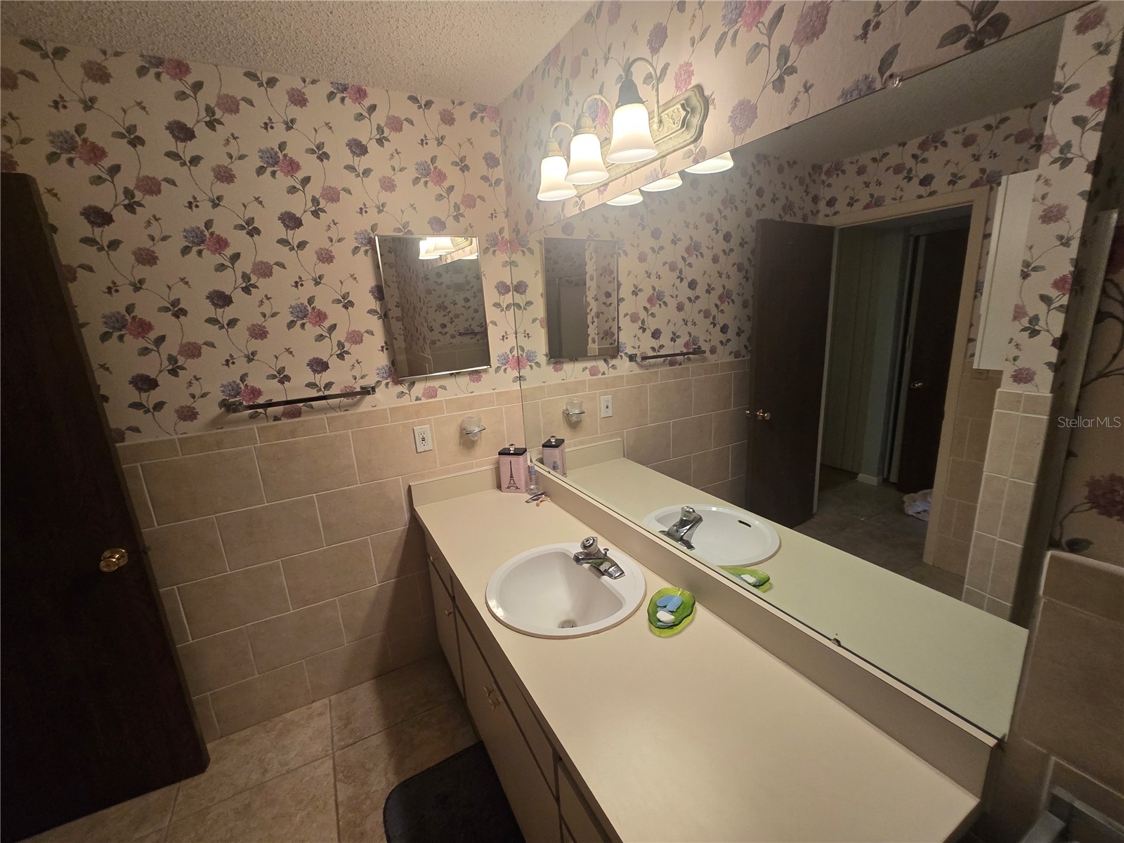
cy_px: 422
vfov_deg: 89.9
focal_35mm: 13
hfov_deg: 106.2
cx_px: 562
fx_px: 422
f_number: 2.2
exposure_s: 1/60
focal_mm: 2.2
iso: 200
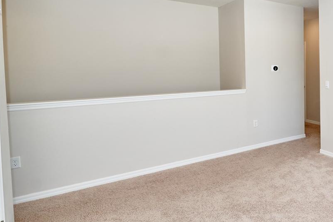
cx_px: 329
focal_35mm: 28
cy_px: 73
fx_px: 259
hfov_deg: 52.6
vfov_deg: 45.6
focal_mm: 14
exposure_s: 1/200
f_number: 4.5
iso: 400
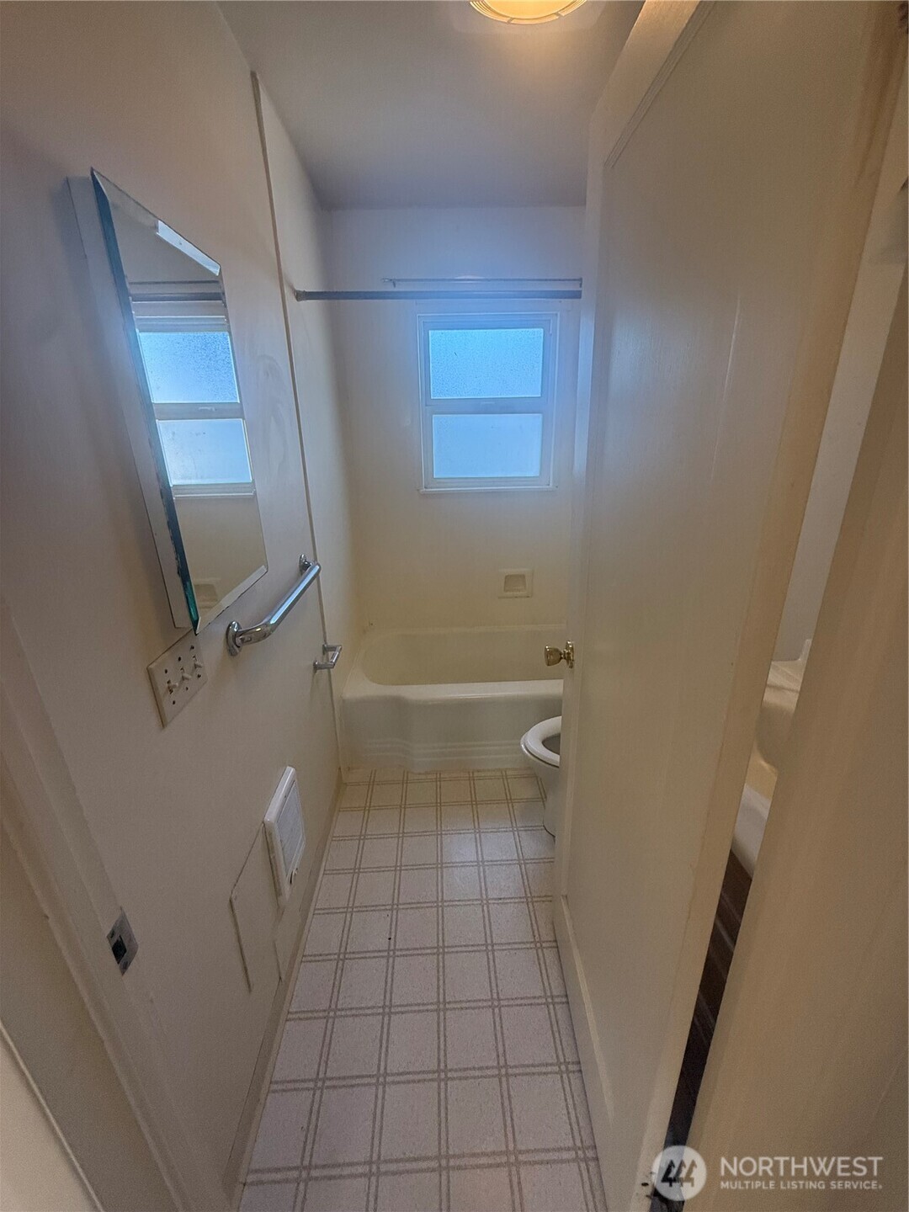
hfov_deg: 85.7
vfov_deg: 102.1
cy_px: 606
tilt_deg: -19.0
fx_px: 490
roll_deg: +1.2
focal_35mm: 14
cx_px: 454
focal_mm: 2.22
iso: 250
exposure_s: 1/99
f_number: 2.2
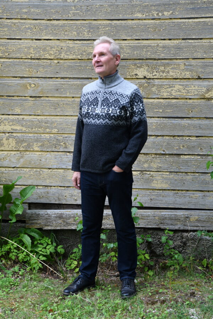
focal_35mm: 60
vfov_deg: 33.4
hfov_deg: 22.6
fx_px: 532
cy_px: 160
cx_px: 106
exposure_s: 1/180
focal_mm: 60
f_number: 6.7
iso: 800
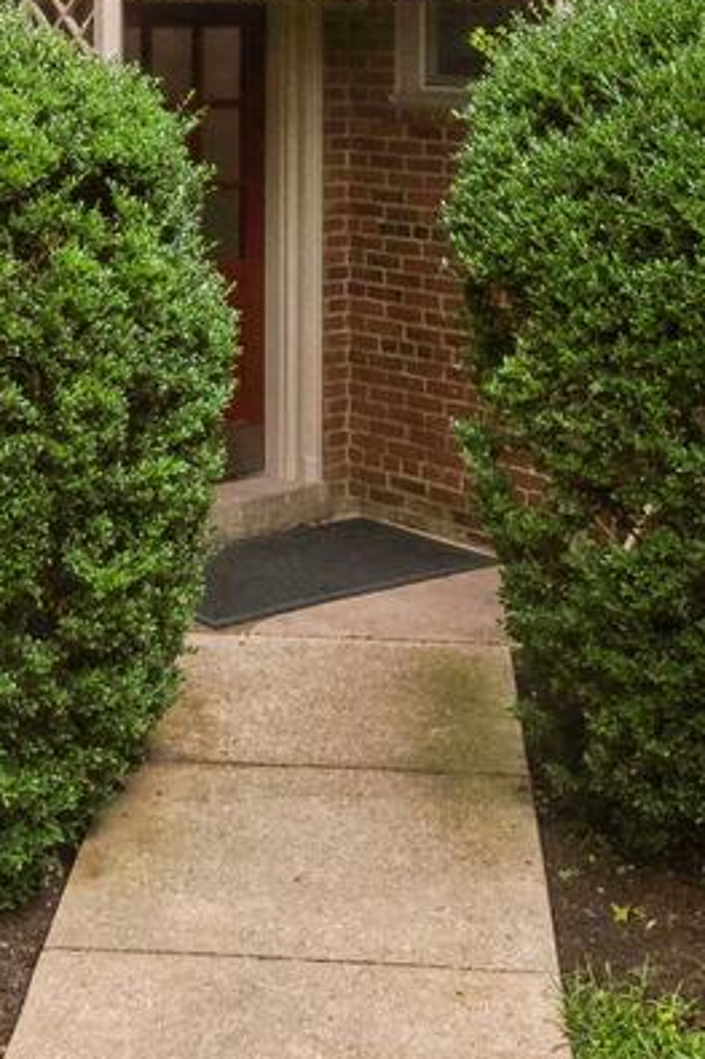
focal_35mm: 70
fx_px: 2058
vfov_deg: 25.5
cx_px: 153
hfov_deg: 19.3
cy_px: -252
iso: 200
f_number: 8
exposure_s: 1/80
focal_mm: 16
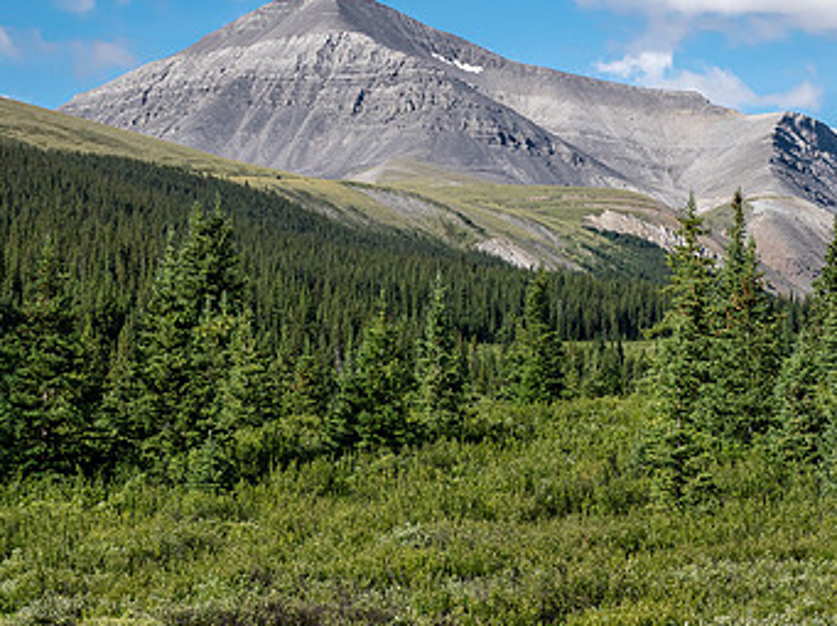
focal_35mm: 109
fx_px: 2633
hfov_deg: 18.1
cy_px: 306
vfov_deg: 13.6
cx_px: 471
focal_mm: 32
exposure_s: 1/160
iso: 200
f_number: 8
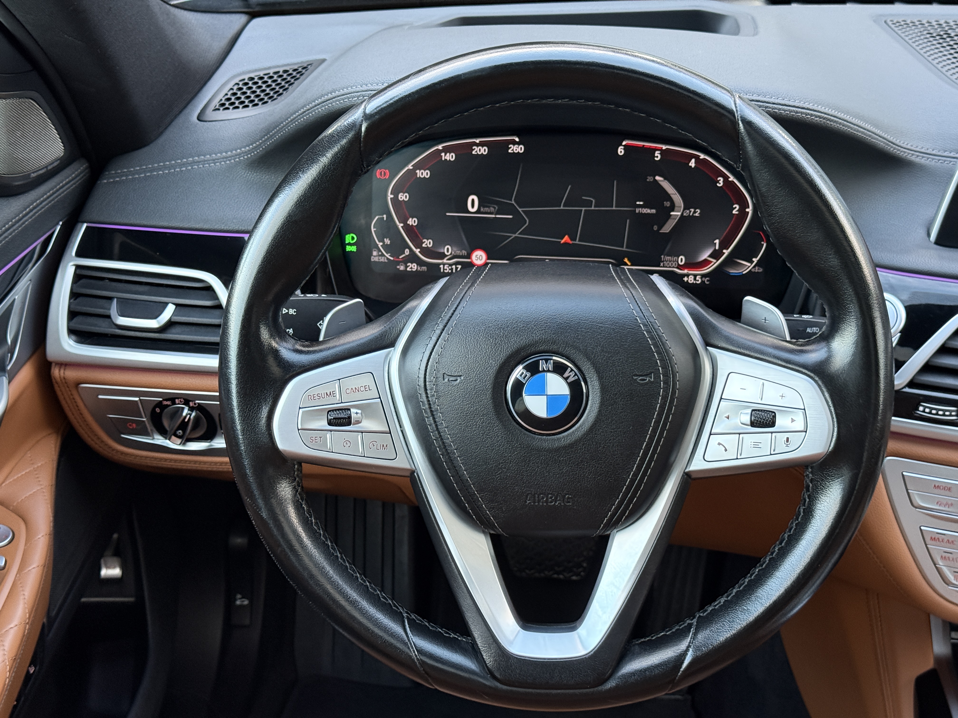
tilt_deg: -27.9
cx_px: 479
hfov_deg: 39.7
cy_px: 359
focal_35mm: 48
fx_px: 1328
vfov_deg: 30.3
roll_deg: -1.0
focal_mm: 6.76
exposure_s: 1/50
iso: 250
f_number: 1.78
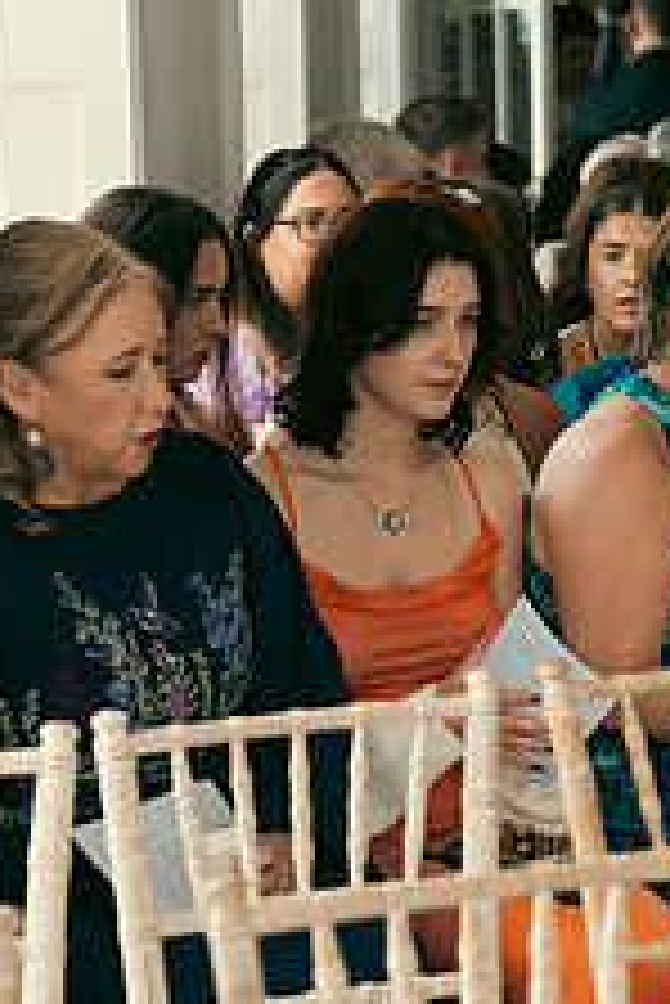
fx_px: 4487
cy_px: 434
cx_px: 742
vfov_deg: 12.7
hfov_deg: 8.5
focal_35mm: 161
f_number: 3.5
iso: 320
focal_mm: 62
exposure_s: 1/160
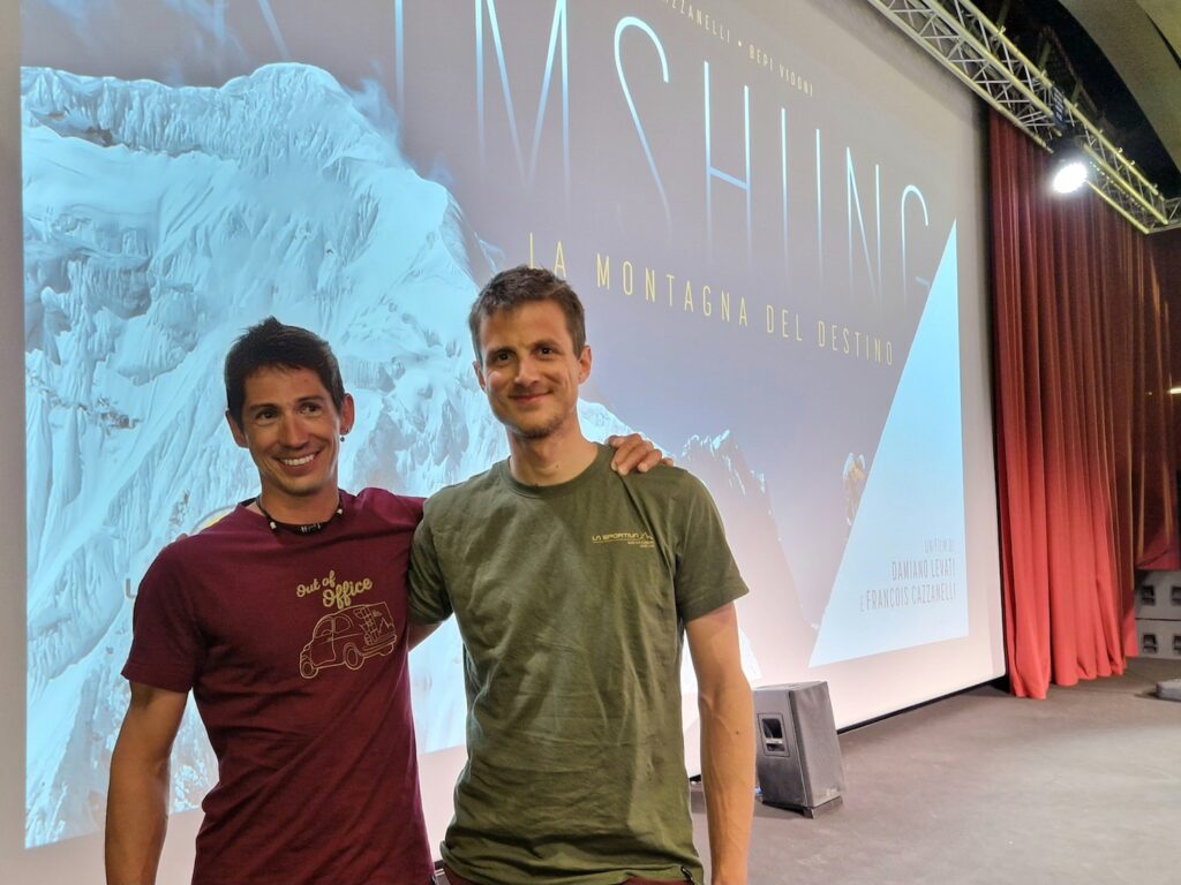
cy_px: 442
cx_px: 590
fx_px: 785
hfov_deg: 73.9
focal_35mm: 23
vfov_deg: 58.9
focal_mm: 5.4
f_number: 1.8
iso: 500
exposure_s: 1/30
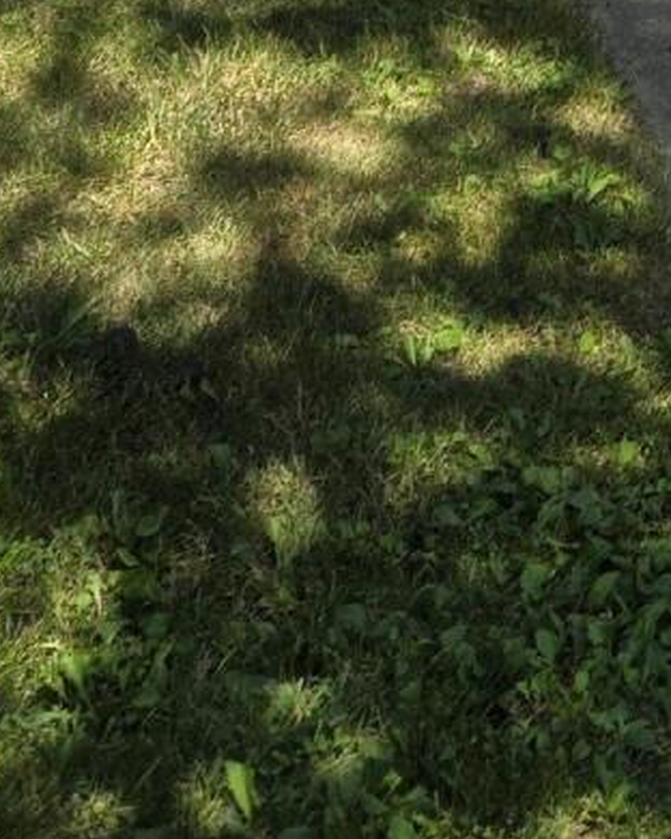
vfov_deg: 13.2
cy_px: -1065
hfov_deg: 12.8
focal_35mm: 115
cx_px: 963
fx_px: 2855
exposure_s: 1/947
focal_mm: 5.4
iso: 25
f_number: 1.8
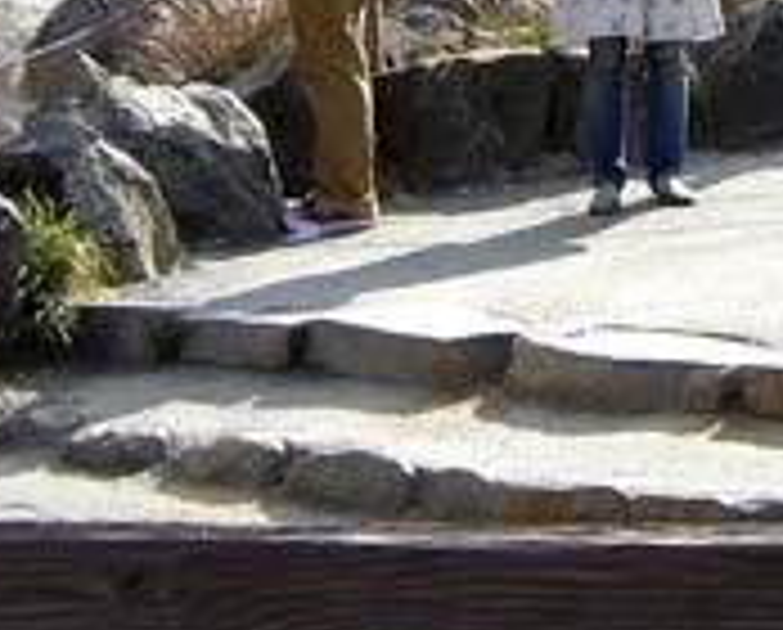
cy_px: -209
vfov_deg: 12.8
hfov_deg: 16.4
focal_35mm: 117
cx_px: 374
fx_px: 2717
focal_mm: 6.2
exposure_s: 1/400
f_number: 4.3
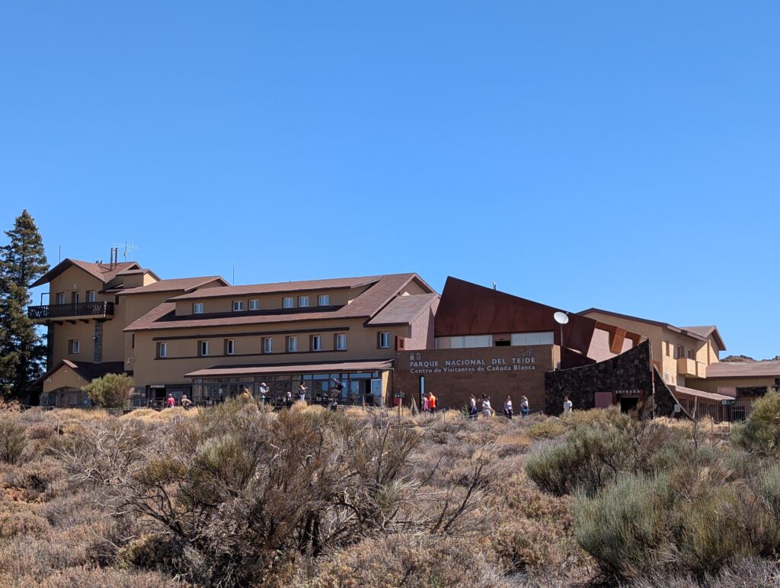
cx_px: 390
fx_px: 1106
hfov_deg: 38.9
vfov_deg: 29.7
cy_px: 294
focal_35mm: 49
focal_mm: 6.9
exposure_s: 1/785
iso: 20
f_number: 1.68
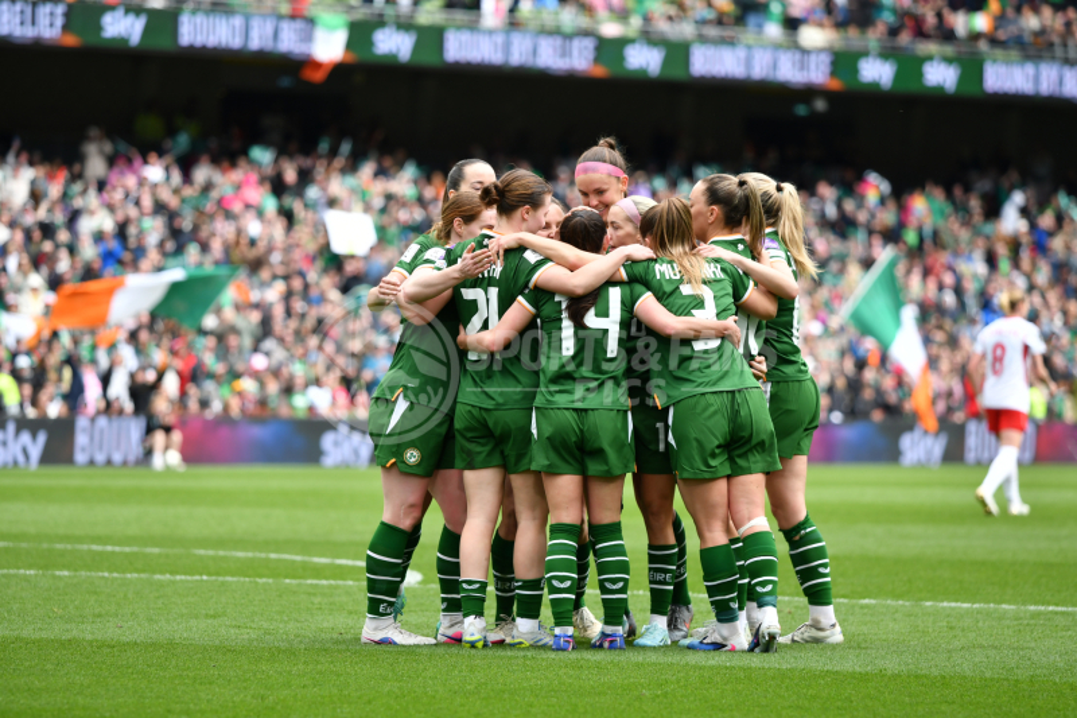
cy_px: 359
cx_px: 538
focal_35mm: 232
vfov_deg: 5.9
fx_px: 6954
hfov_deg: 8.9
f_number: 2.8
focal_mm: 155
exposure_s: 1/1250
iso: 200
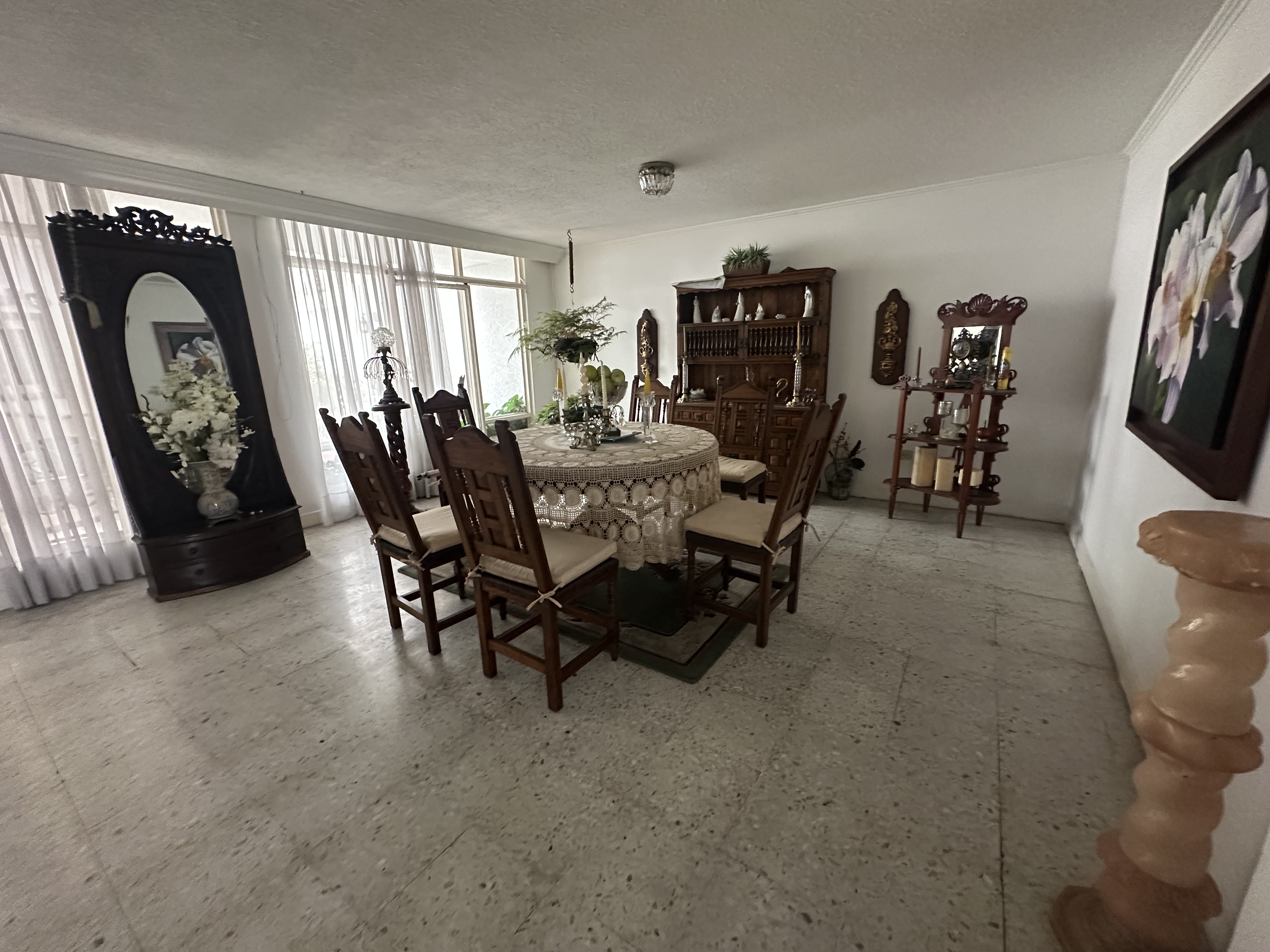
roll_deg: +0.9
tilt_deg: -14.1
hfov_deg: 102.1
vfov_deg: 85.7
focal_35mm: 14
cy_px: 476
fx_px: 514
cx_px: 635
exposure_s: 1/60
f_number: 2.2
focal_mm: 2.22
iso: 800
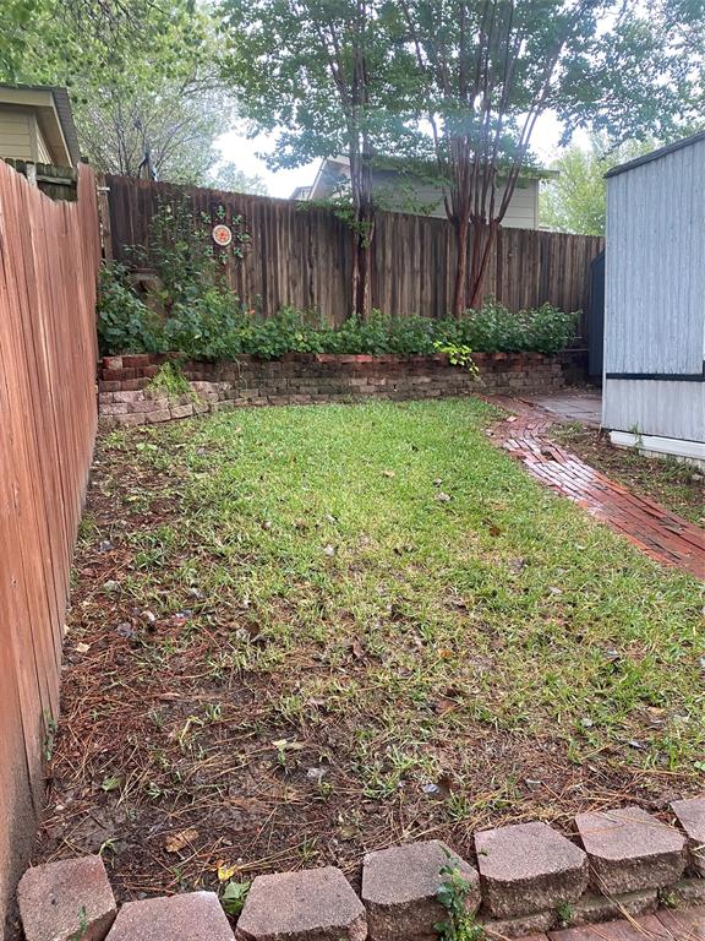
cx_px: 352
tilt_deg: -7.4
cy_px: 470
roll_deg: +2.1
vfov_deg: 67.3
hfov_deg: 53.1
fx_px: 706
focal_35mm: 26
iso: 160
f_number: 1.8
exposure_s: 1/60
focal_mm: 4.25
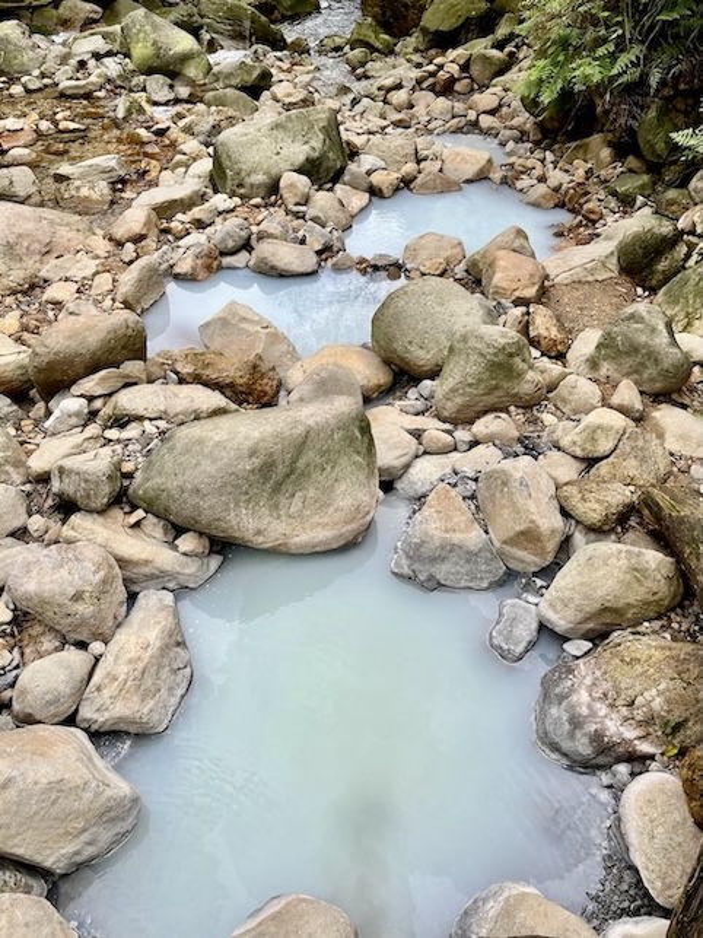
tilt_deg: -45.0
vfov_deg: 67.3
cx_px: 352
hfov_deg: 53.0
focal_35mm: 26
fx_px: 704
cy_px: 469
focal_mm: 5.1
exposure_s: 1/756
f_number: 1.6
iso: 50
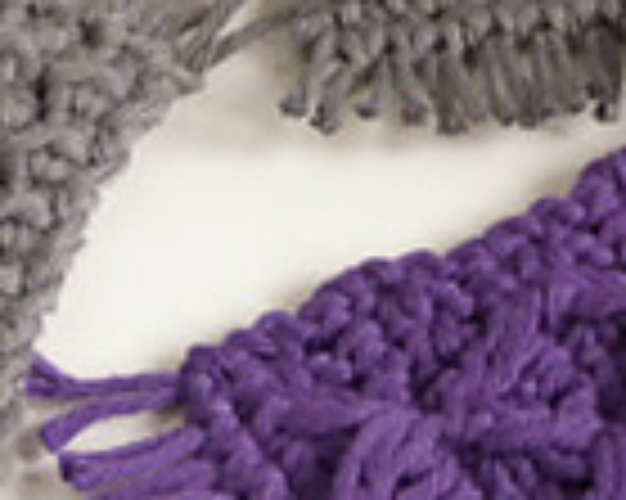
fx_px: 5314
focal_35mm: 287
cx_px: 212
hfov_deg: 6.7
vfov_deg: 5.4
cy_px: -72
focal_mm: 11.6
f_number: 3.3
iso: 200
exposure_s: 1/60
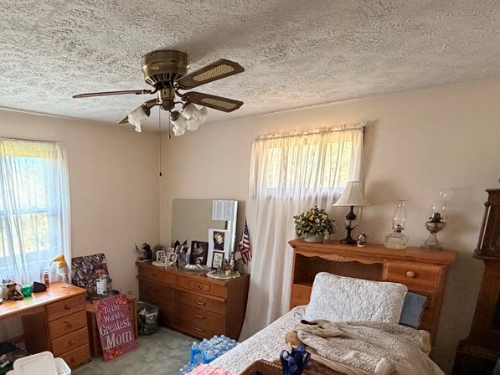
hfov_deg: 69.3
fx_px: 347
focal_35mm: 24
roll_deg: +1.1
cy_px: 271
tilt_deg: -13.9
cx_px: 161
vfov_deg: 54.7
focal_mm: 2.22
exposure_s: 1/60
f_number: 2.2
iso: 500
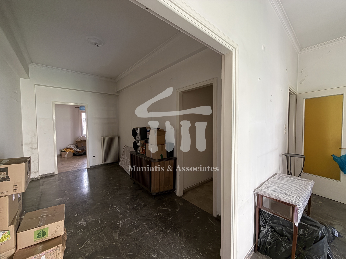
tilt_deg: -1.5
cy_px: 130
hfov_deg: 102.1
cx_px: 173
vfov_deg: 85.7
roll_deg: +0.4
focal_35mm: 14
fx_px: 140
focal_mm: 2.22
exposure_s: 1/40
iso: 320
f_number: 2.2
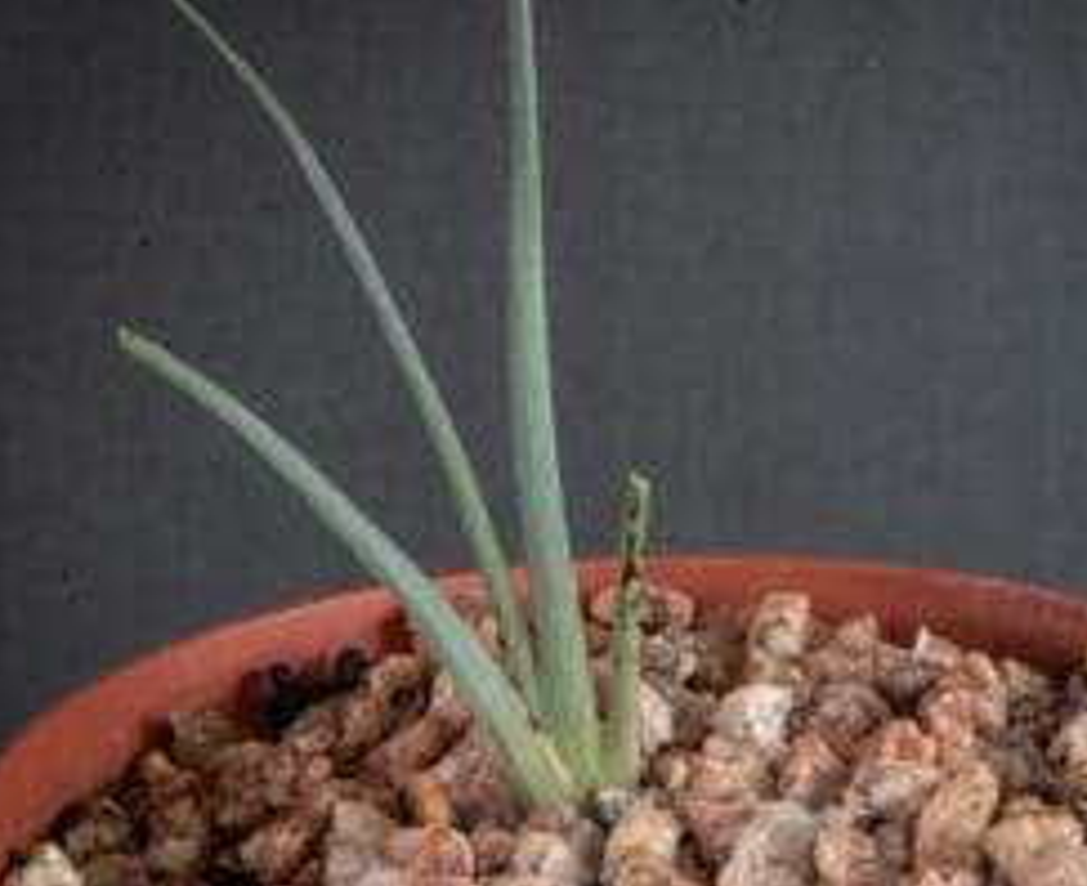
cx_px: 608
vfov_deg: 13.1
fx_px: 3856
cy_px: 468
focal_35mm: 119
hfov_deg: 16.0
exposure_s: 6
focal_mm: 60
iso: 100
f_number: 36
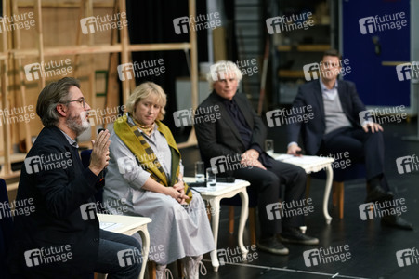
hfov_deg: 23.9
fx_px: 989
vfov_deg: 16.0
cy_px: 140
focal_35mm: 85
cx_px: 210
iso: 1600
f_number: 2.8
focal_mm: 85
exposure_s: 1/200
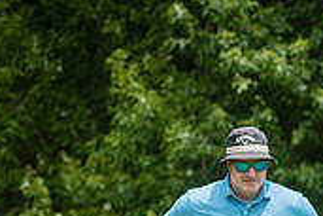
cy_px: 351
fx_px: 3041
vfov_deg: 4.0
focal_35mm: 339
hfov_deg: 6.0
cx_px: 385
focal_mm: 100
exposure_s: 1/1000
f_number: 4
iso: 200
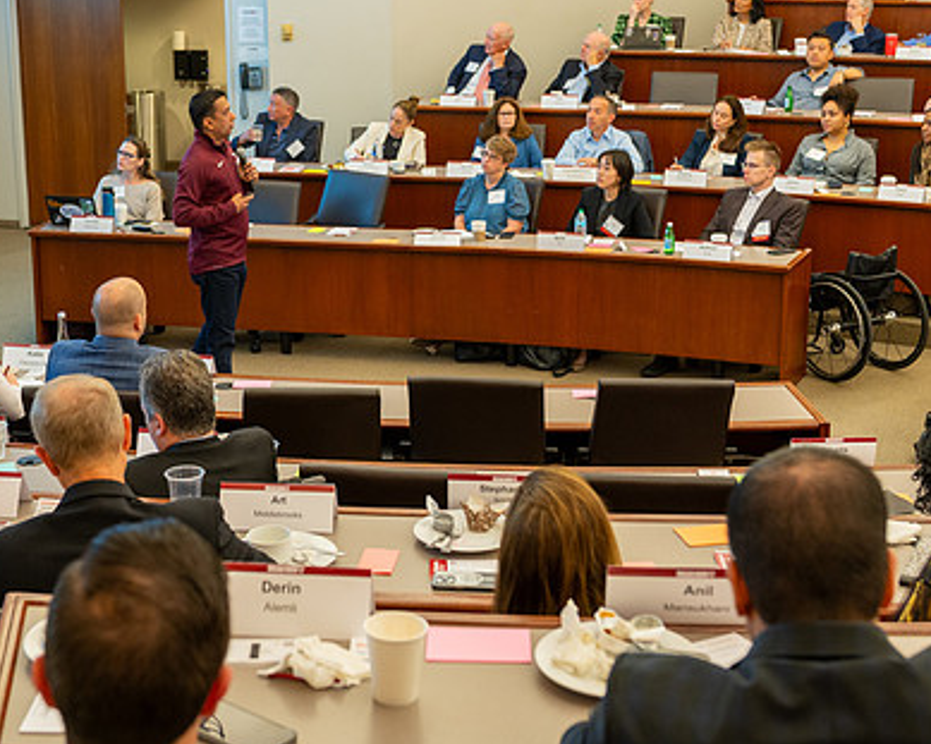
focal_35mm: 56
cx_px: 390
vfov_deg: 27.1
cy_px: 297
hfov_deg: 33.5
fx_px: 1543
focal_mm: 40
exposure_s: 1/50
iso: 1250
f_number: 4
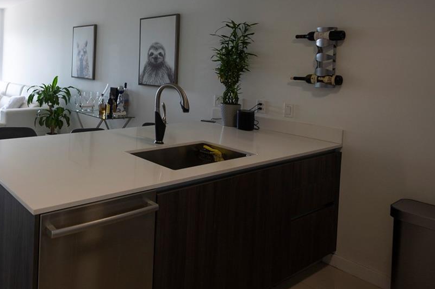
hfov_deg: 57.7
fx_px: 338
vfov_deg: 44.5
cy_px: 67
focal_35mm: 28
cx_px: 56
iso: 100
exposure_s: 1/250
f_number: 4
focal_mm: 14
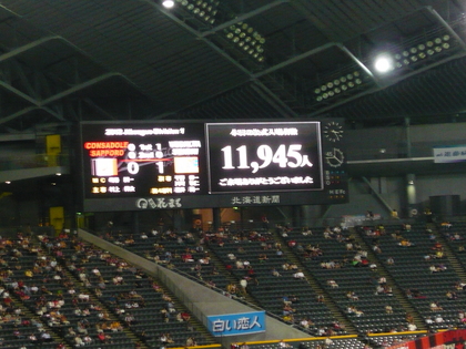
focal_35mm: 119
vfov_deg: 12.5
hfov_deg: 16.6
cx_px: 233
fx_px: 1602
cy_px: 174
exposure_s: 1/25
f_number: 4.1
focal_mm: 12.3
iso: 400
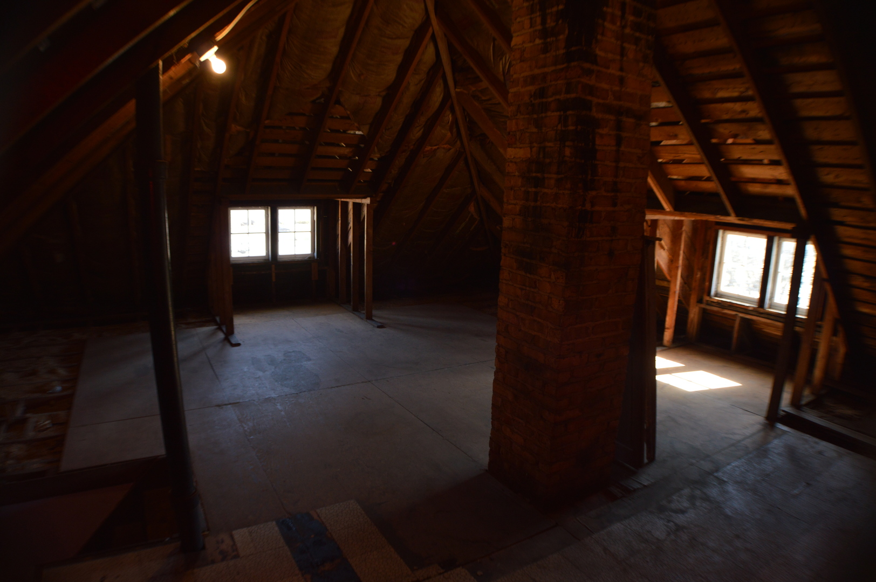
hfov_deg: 67.4
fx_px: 656
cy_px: 291
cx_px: 438
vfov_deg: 47.9
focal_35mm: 27
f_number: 3.5
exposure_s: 1/80
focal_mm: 18
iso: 400
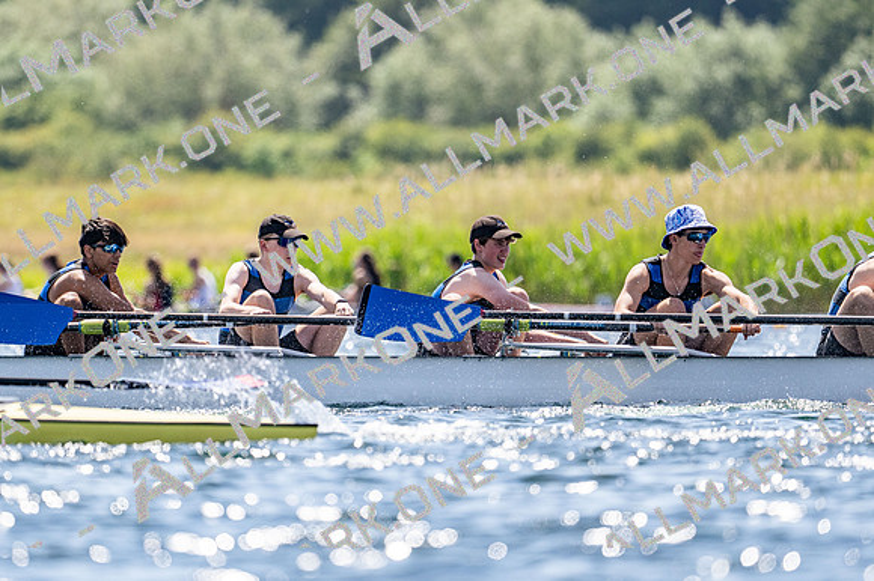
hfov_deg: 3.4
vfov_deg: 2.3
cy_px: 290
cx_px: 437
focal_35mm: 600
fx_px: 14558
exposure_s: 1/2500
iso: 250
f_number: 4.5
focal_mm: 400
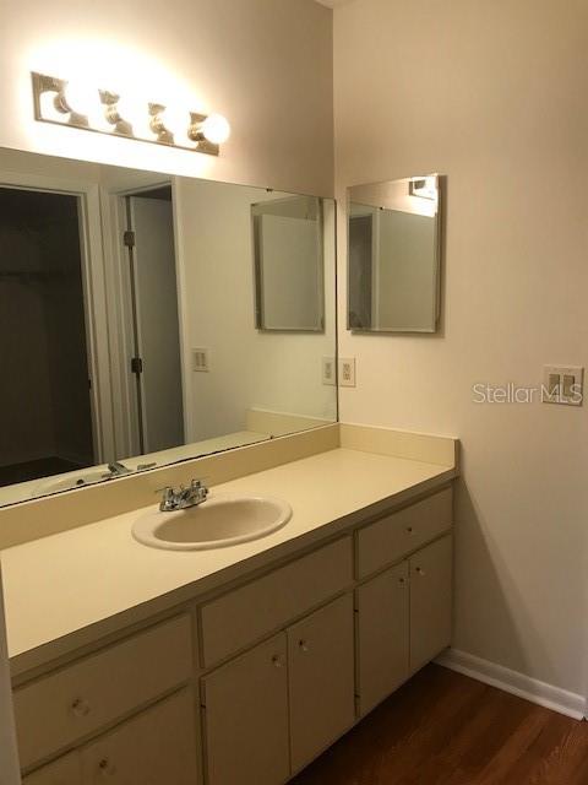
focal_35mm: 28
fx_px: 634
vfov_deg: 63.4
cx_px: 294
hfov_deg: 49.7
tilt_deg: -5.7
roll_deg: +1.1
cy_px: 392
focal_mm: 3.99
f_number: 1.8
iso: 32
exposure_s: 1/30
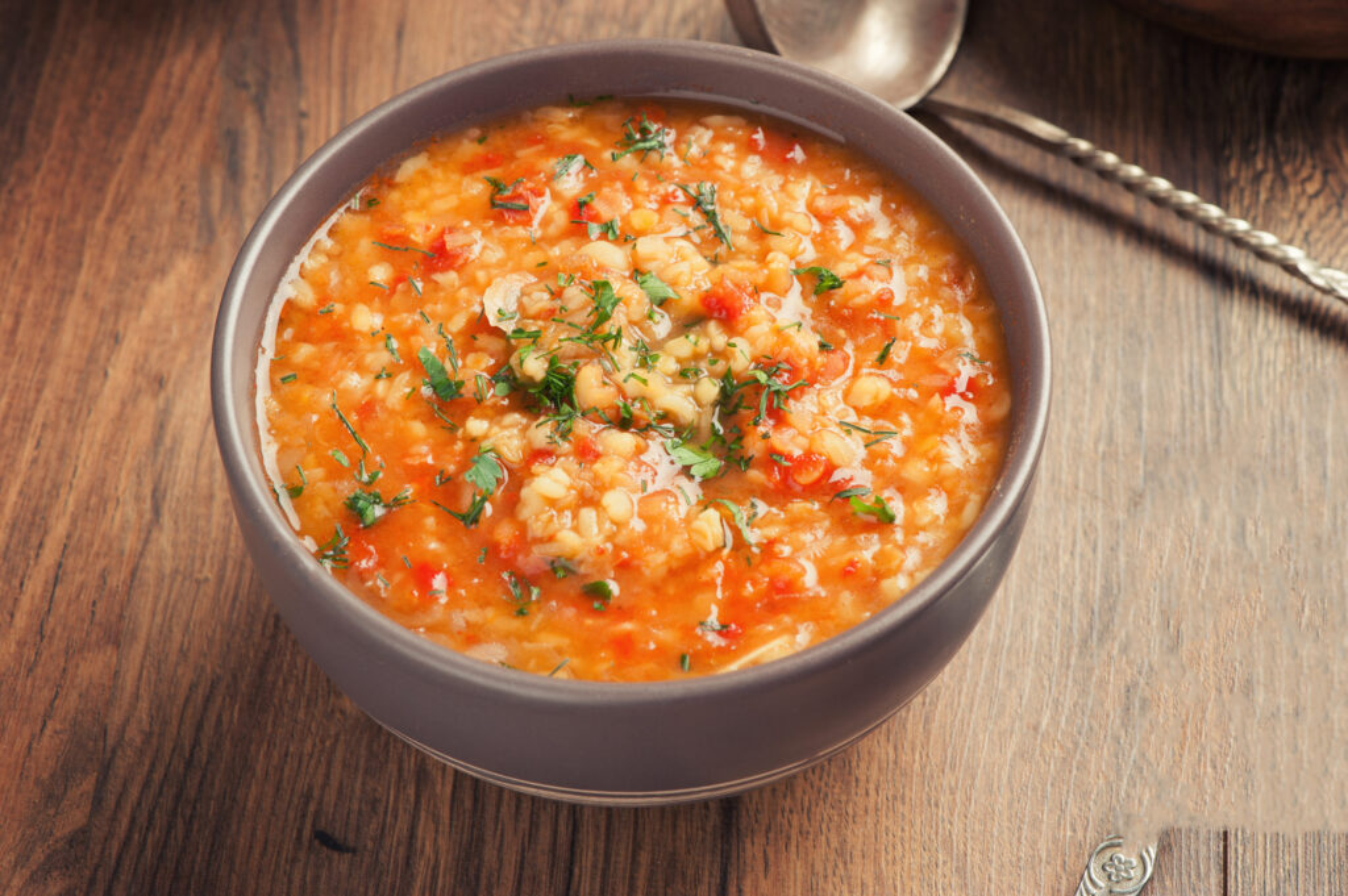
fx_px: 3928
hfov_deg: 19.5
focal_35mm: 105
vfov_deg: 13.0
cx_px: 674
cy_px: 448
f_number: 14
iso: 200
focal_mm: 105
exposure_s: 1/125
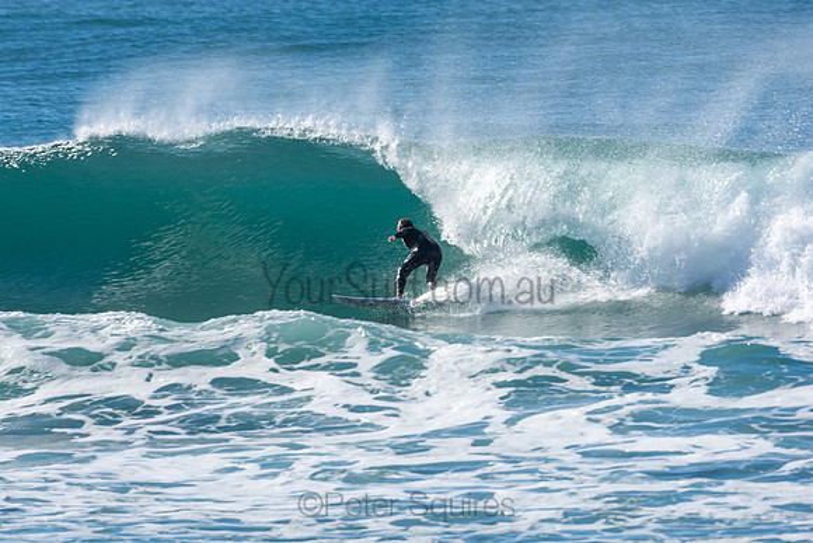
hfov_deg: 2.7
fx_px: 16941
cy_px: 272
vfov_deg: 1.8
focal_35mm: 750
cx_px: 406
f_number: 8
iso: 100
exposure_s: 1/320
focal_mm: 500
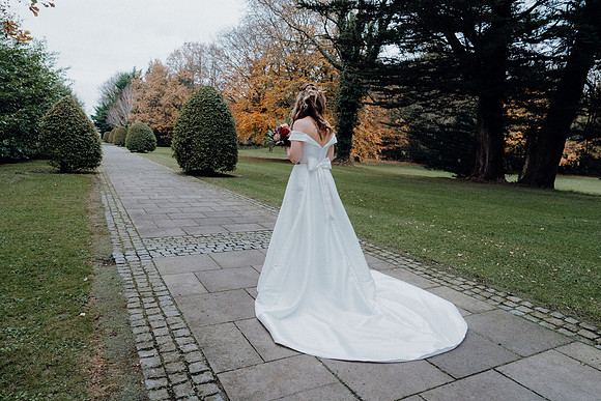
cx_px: 300
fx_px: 401
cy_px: 200
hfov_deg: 73.7
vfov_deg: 53.2
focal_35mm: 24
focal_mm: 24
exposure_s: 1/200
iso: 4000
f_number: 3.5
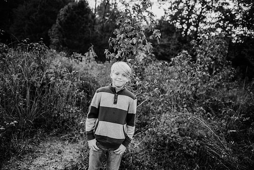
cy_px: 85
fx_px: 169
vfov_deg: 53.2
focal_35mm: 24
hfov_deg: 73.7
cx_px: 127
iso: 200
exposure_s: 1/800
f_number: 2.5
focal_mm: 24
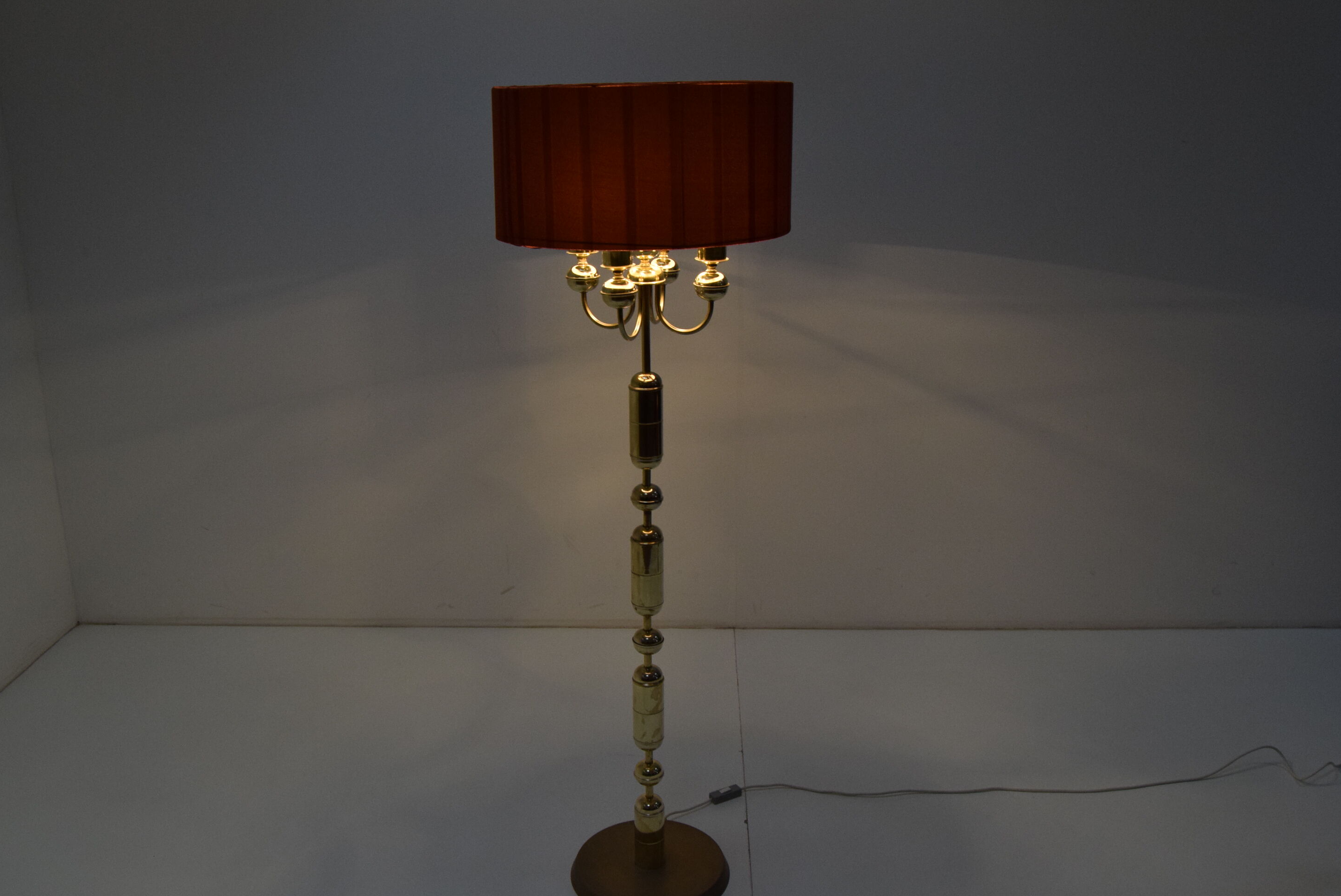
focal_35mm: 31
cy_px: 459
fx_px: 1156
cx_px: 653
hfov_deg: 60.2
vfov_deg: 42.4
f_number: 6.3
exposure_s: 1/160
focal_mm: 20
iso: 1600
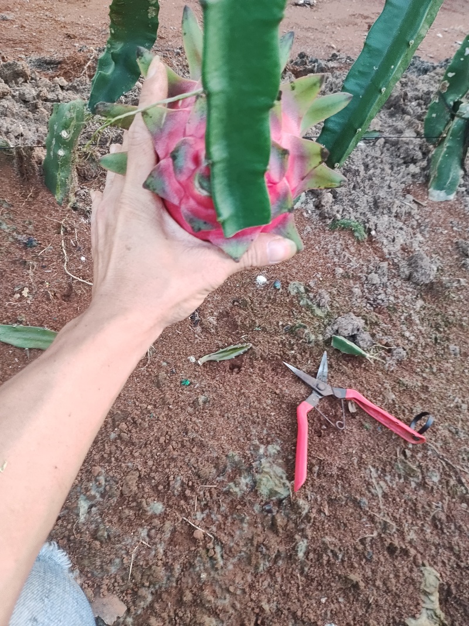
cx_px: 234
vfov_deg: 67.3
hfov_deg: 53.1
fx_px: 470
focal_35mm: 26
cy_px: 313
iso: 555
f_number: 1.8
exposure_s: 1/33.3
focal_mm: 4.26
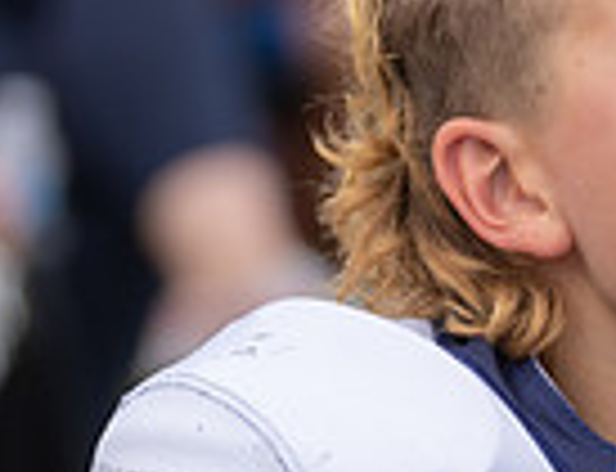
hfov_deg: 3.3
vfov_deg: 2.5
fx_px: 10780
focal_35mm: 601
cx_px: 691
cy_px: 569
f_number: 2.8
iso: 100
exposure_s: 1/640
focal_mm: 129
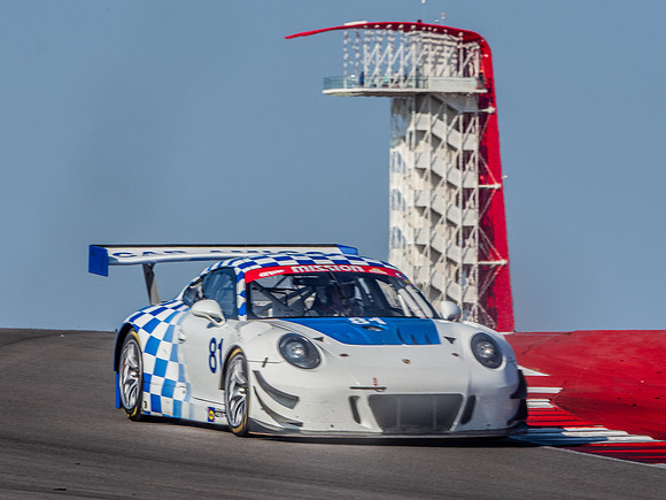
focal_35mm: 636
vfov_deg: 2.3
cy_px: 235
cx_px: 313
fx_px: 12243
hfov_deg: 3.1
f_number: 14
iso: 200
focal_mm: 300
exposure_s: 1/320
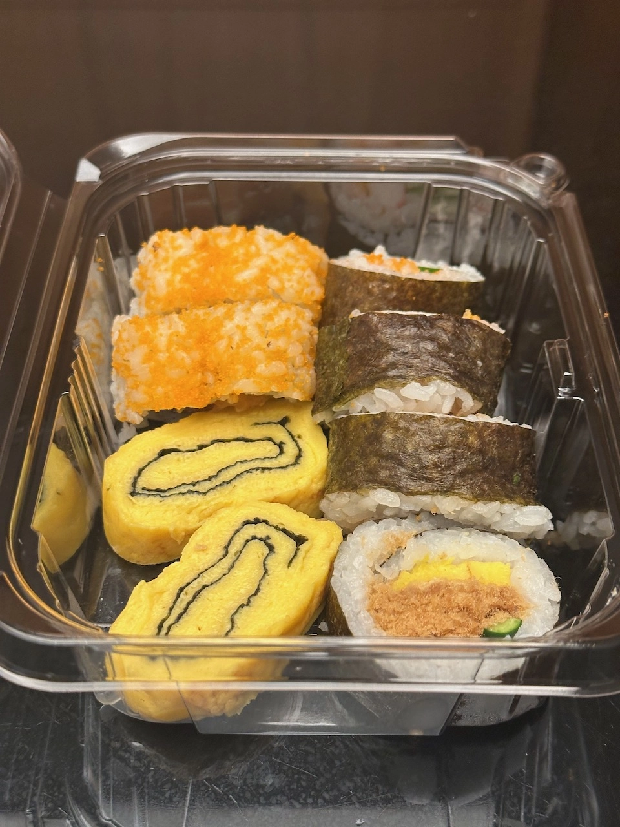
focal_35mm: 48
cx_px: 310
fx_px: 1146
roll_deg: -2.0
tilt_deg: -43.7
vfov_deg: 39.7
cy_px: 414
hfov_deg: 30.3
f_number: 1.8
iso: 200
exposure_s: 1/60
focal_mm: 6.9
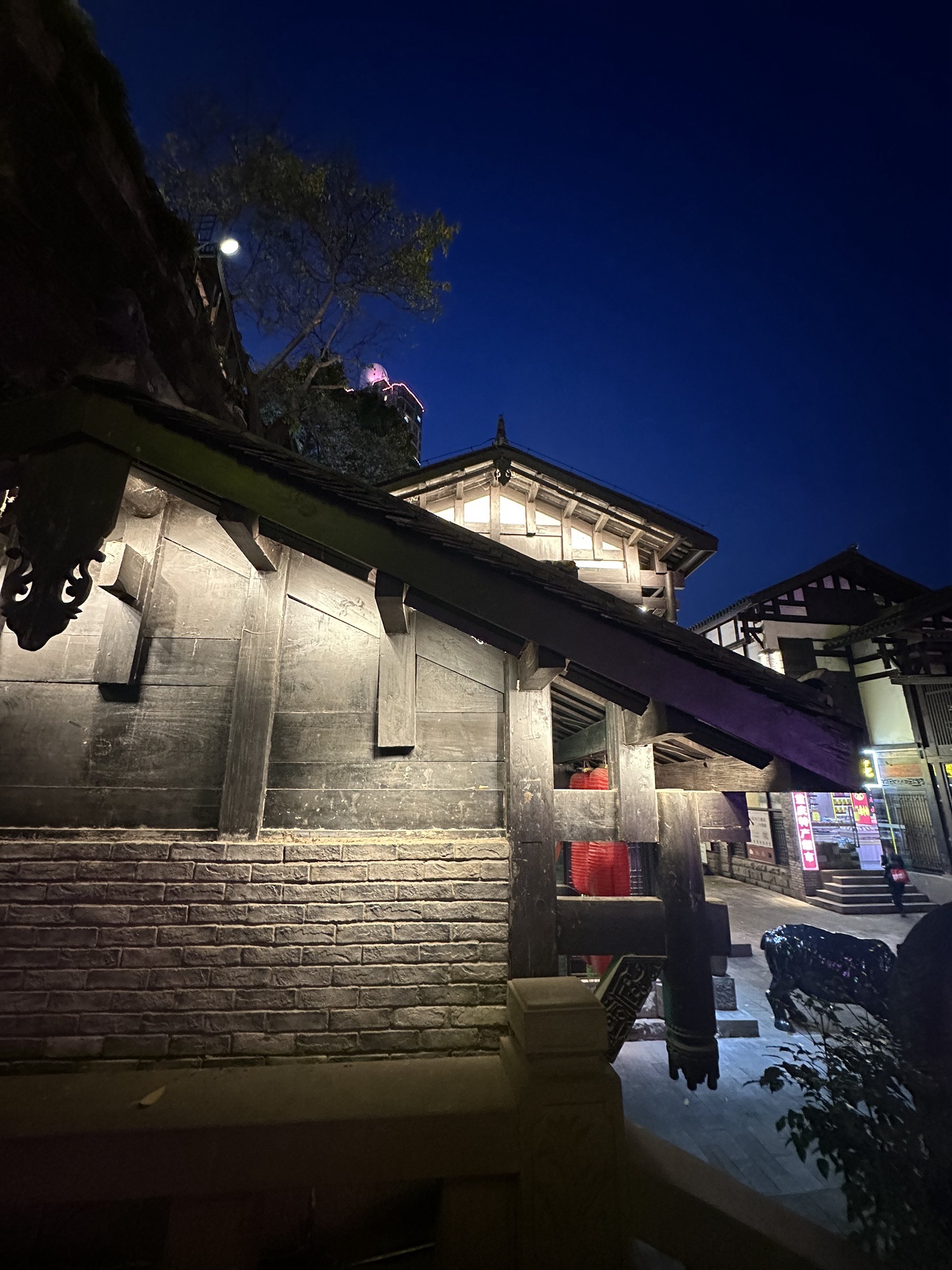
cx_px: 476
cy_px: 635
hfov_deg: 85.7
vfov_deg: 102.1
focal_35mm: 14
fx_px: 513
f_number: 2.2
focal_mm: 2.22
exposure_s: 1/50
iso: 800
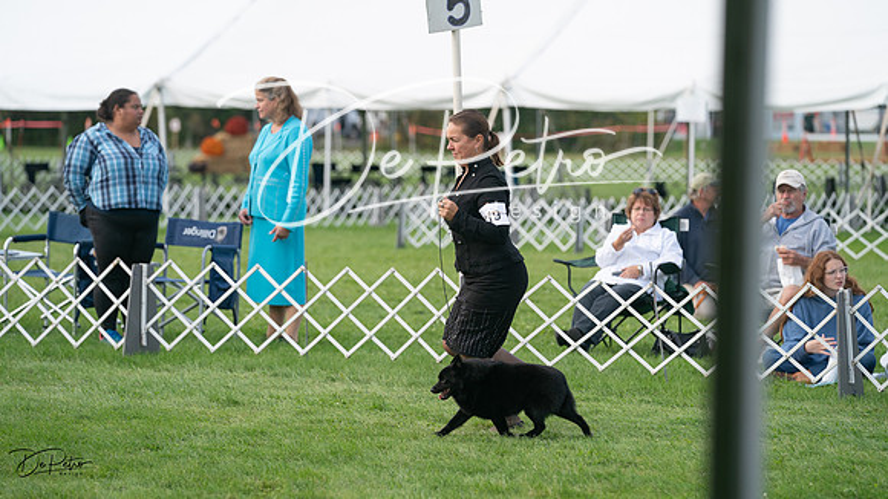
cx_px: 444
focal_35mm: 159
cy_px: 250
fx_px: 3748
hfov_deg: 13.5
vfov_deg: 7.6
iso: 640
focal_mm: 152
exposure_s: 1/3200
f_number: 3.5
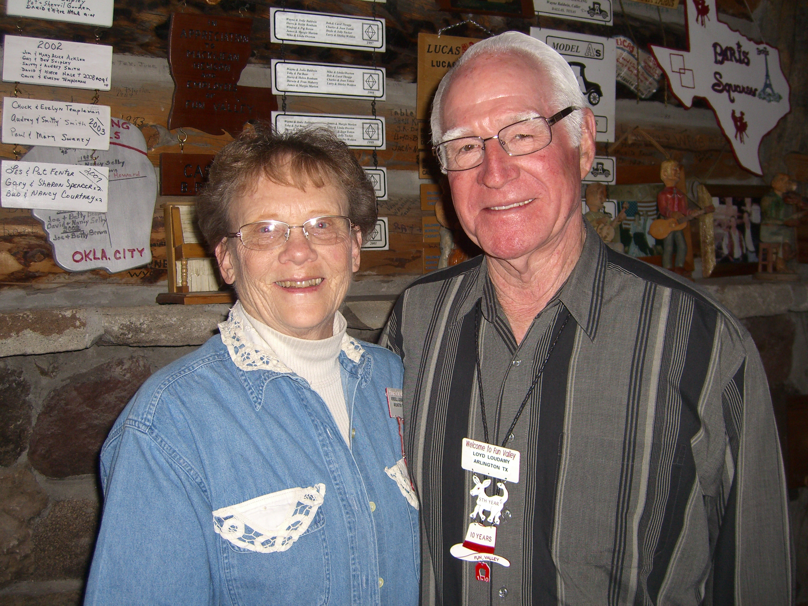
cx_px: 404
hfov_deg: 49.0
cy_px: 303
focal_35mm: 38
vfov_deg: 37.7
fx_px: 887
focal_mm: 7.9
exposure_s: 1/60
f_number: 2.8
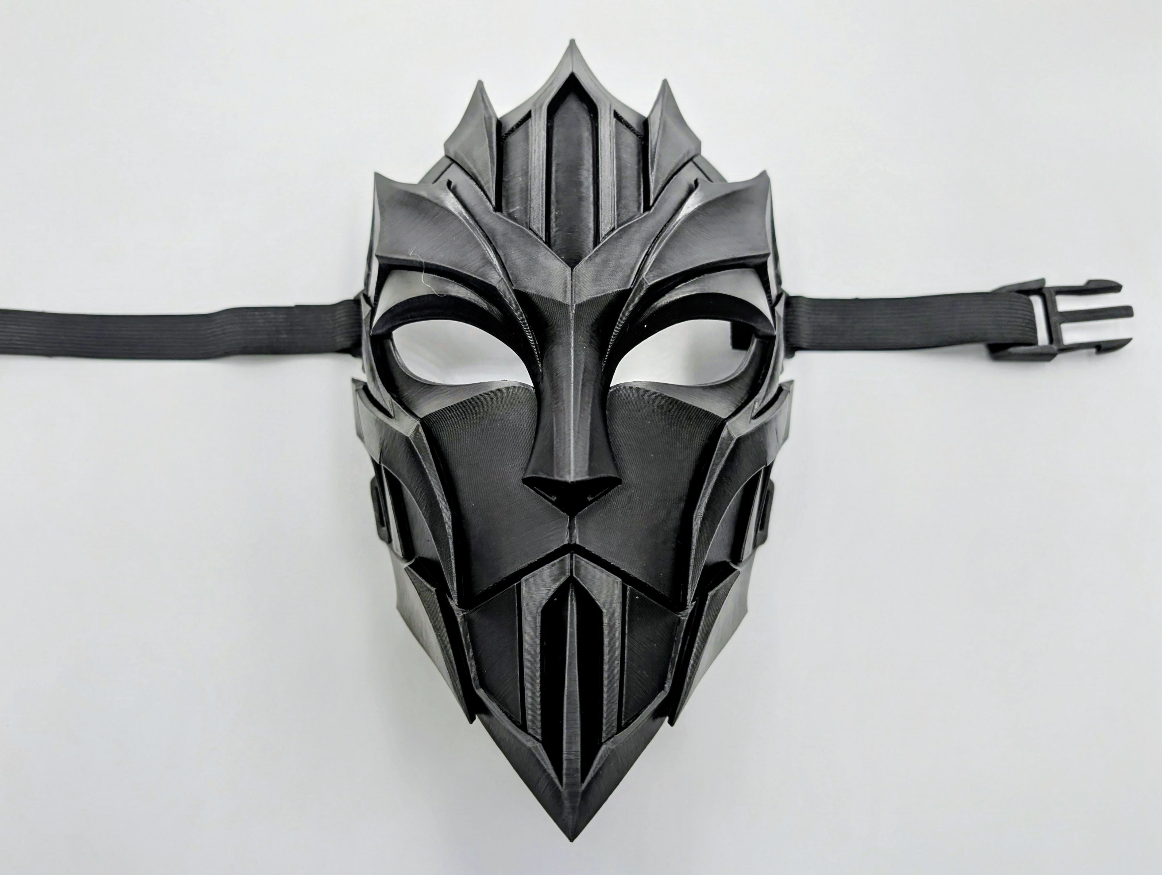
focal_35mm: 24
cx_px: 581
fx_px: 807
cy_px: 438
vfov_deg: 56.9
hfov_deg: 71.5
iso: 138
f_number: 1.68
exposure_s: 1/69.5
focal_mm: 6.9
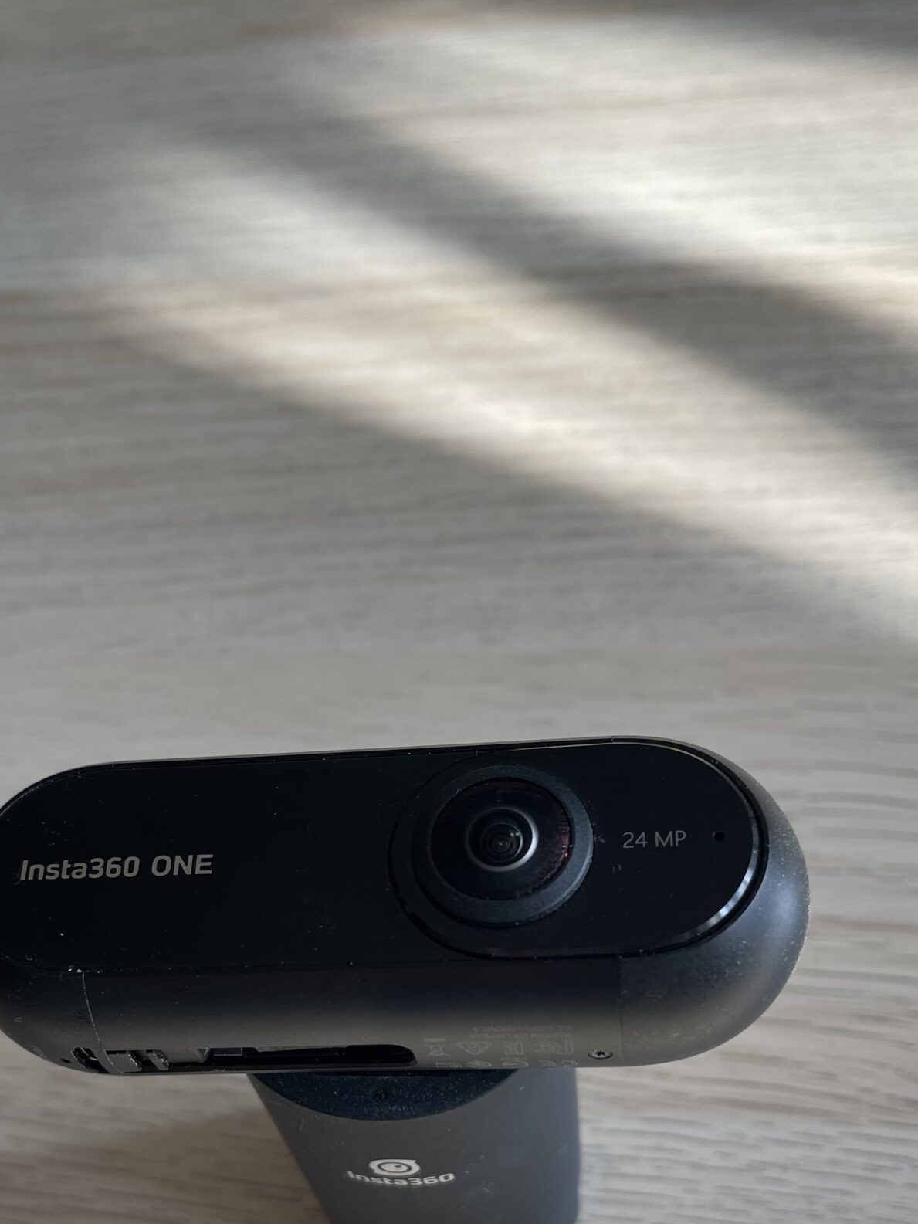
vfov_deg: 43.5
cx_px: 389
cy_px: 899
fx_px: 1485
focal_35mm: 42
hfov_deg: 34.3
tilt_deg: -60.9
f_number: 1.6
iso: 32
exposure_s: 1/126
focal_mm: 5.1
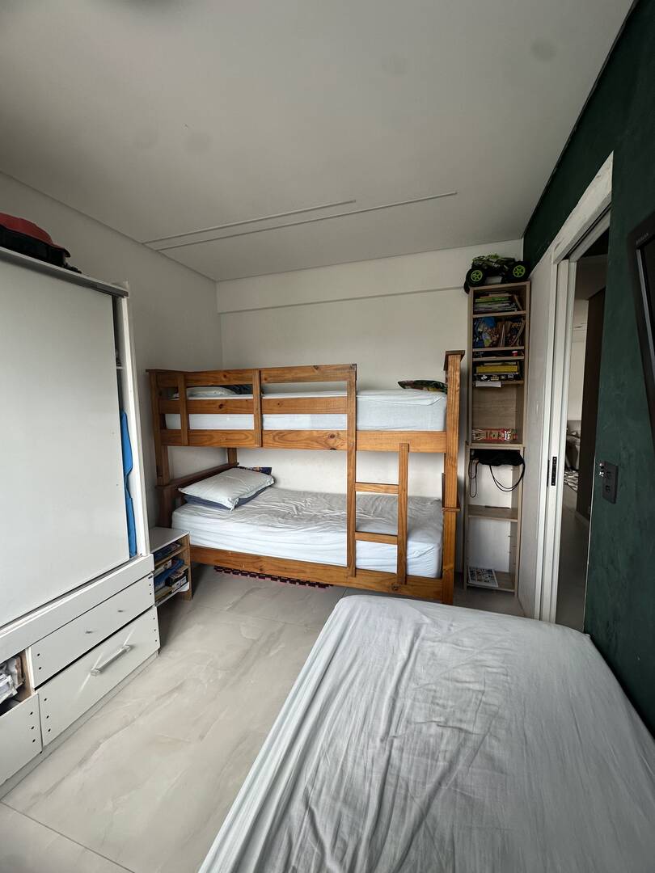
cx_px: 328
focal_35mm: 14
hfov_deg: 85.7
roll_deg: +0.4
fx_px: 353
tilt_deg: -5.1
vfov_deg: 102.1
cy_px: 436
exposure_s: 1/99
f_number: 2.2
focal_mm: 2.22
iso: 80
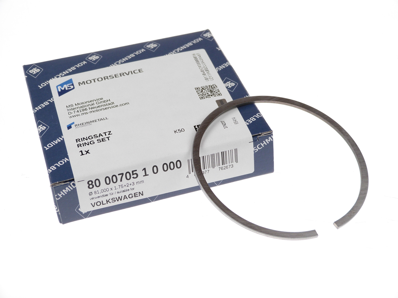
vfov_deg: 19.6
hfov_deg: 26.0
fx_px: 862
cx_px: 199
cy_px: 149
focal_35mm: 75
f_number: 3.3
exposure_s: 1/100
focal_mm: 13.5
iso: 100
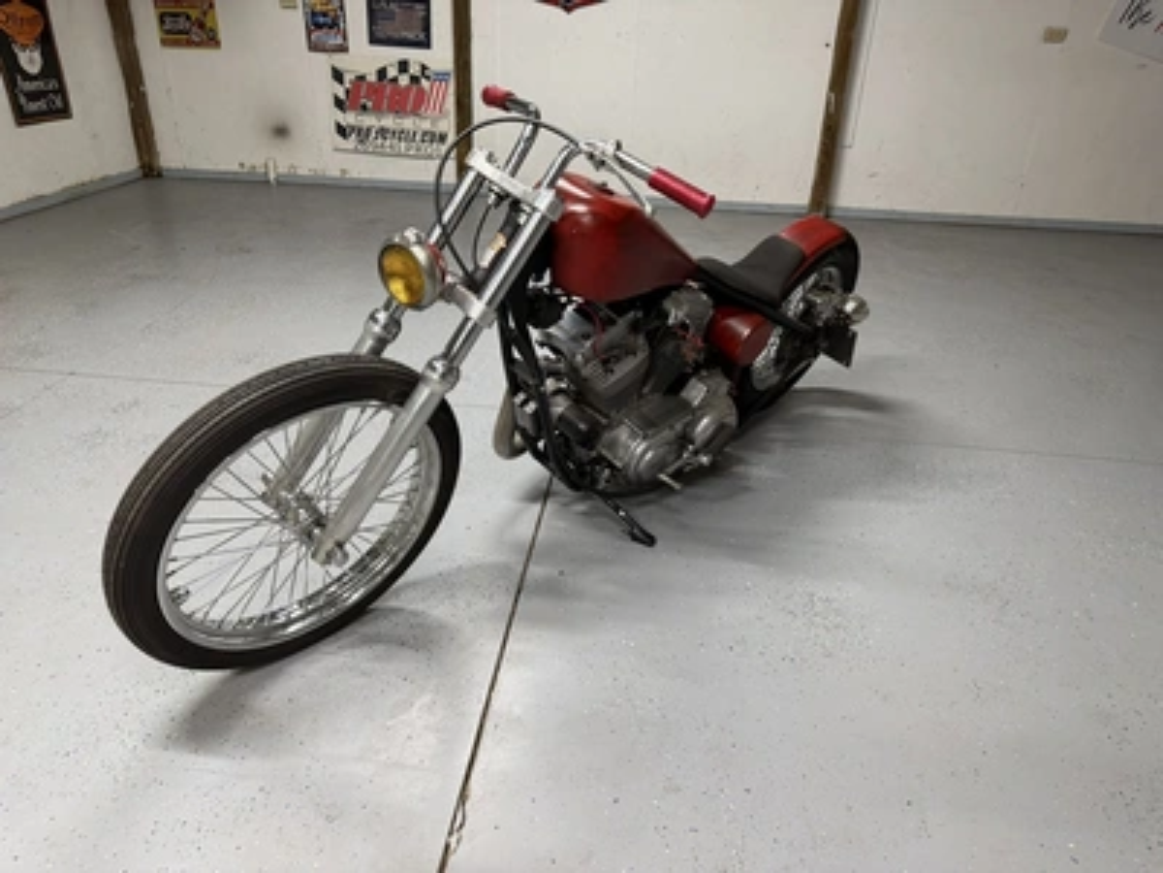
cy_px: 436
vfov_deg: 56.8
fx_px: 806
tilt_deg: -20.7
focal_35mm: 24
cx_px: 582
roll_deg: -1.4
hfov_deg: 71.6
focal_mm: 6.76
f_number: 1.78
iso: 250
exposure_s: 1/60
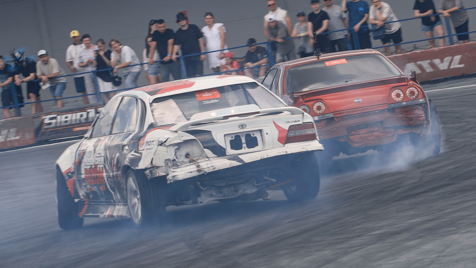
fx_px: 4685
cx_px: 290
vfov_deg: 3.3
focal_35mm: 371
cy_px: 125
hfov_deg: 5.8
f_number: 9
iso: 100
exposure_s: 1/125
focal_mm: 130
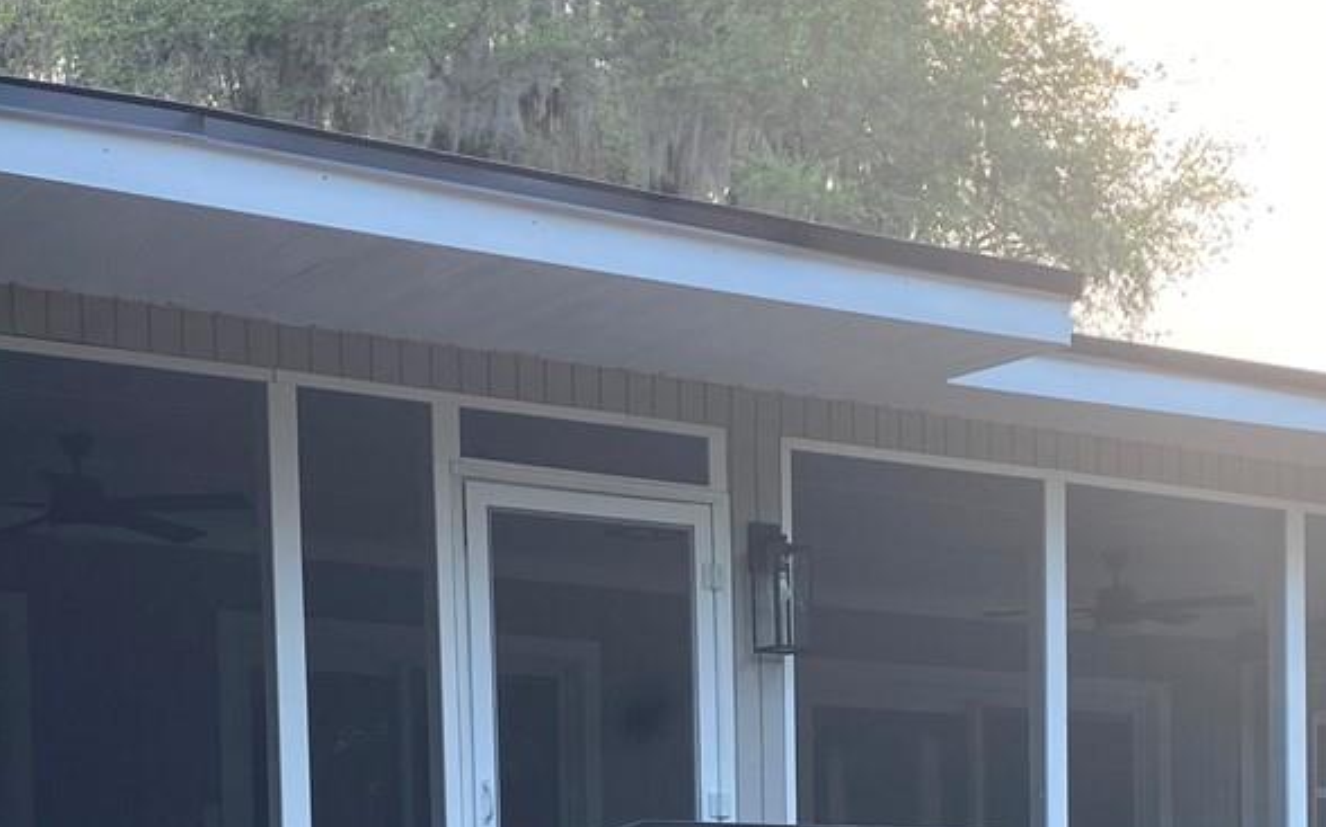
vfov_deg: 16.5
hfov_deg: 27.4
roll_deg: +0.8
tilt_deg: -3.0
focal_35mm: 75
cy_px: 1050
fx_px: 2709
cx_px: 821
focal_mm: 4.25
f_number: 1.8
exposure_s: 1/122
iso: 32
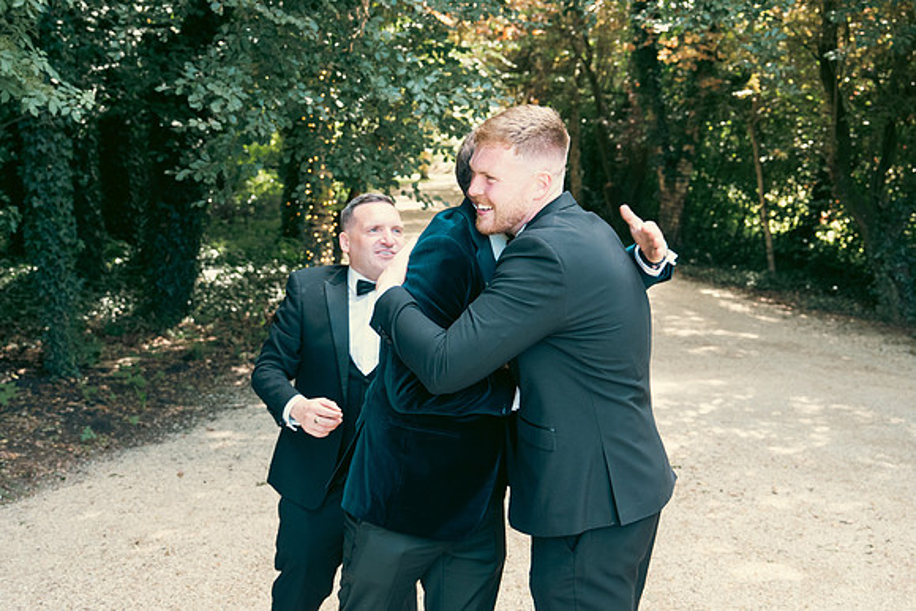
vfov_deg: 27.5
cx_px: 458
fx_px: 1247
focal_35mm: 49
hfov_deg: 40.3
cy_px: 306
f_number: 3.5
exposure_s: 1/200
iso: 800
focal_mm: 33
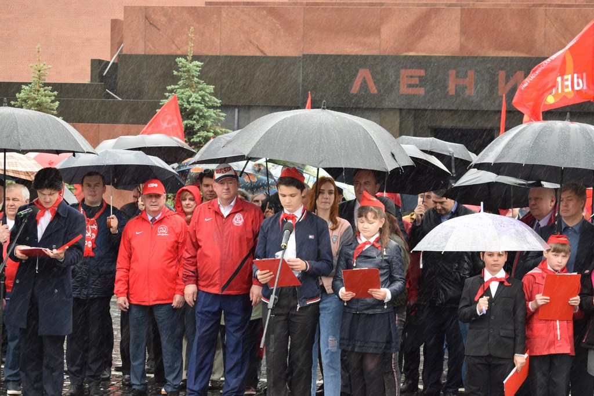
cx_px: 297
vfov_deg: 16.6
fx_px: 1361
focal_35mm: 82
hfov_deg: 24.6
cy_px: 198
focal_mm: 55
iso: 400
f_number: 6.3
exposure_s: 1/160
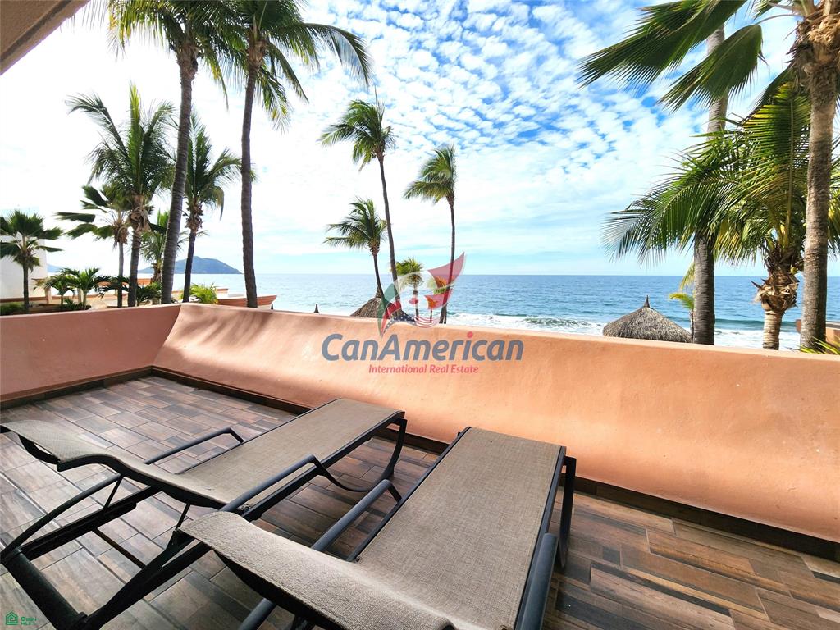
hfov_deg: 106.2
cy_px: 315
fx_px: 315
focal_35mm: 13
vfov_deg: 89.9
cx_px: 420
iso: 50
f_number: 2.2
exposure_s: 1/3009
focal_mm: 2.2
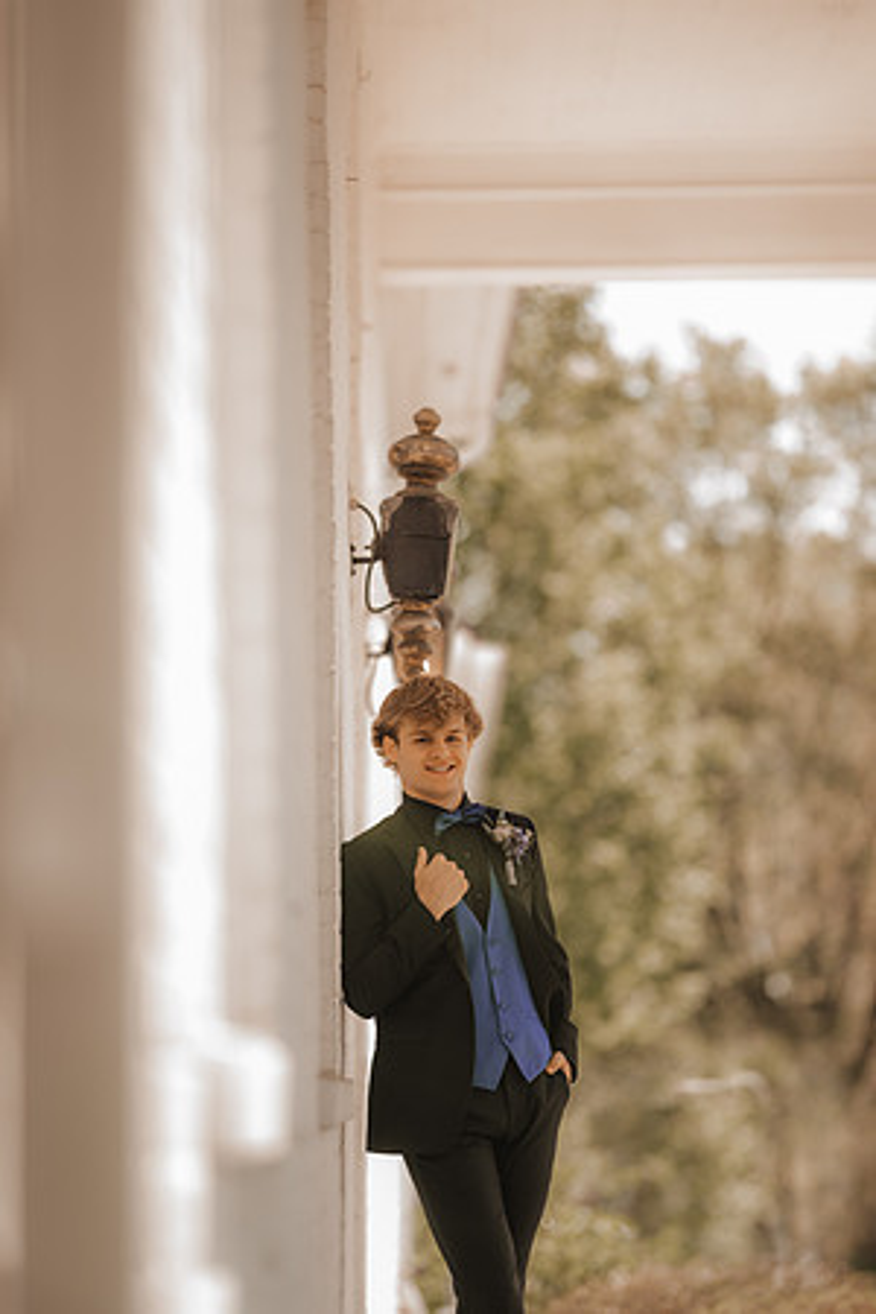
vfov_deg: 19.5
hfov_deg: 13.0
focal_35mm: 105
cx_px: 438
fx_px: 3832
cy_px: 657
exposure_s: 1/400
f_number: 1.4
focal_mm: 105
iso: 32
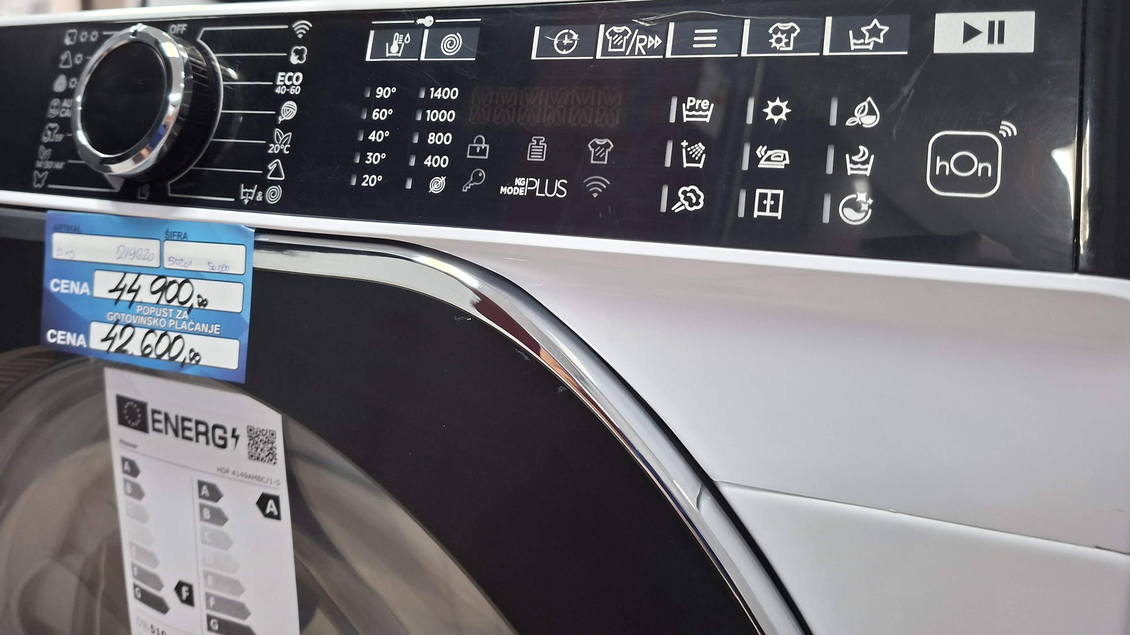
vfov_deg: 43.6
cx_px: 548
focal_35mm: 26
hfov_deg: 71.9
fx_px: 779
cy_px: 196
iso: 320
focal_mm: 5.54
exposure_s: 1/50
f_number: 1.8
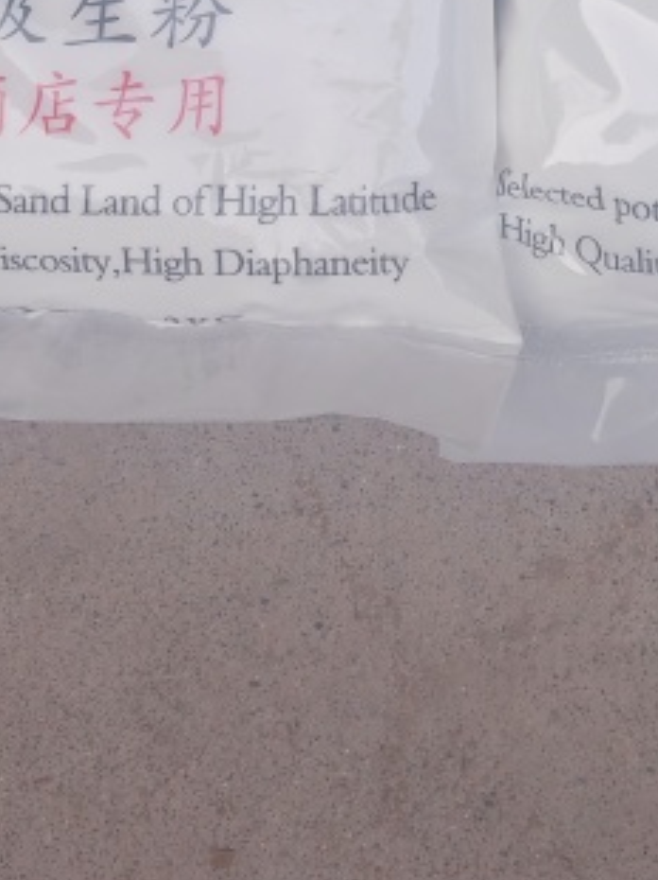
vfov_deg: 18.0
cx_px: 859
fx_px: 2360
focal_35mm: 93
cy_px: -572
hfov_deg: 15.1
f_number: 1.6
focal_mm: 7.62
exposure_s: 1/93
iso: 64
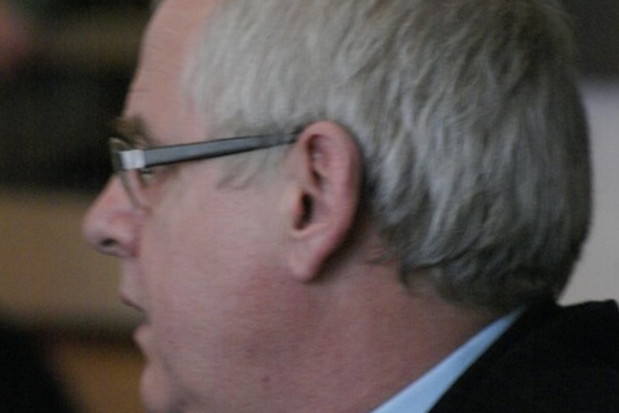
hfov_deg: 6.1
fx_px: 5815
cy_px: 183
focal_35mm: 338
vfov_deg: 4.1
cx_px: 289
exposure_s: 1/30
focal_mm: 160
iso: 1600
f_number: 5.6
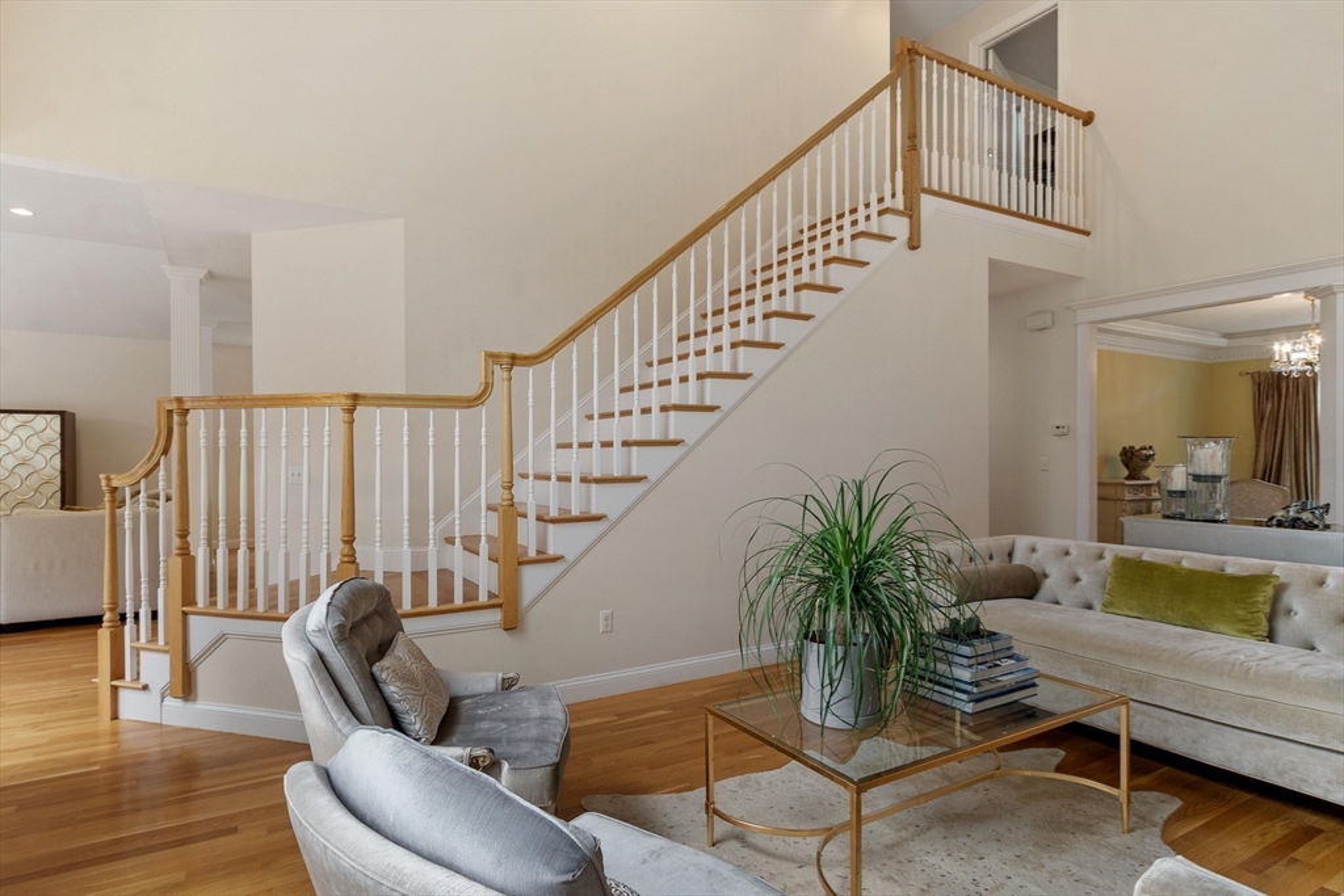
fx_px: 672
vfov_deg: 67.4
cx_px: 672
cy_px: 448
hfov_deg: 90.0
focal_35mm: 18
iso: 400
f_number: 8
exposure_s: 1/2
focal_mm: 12
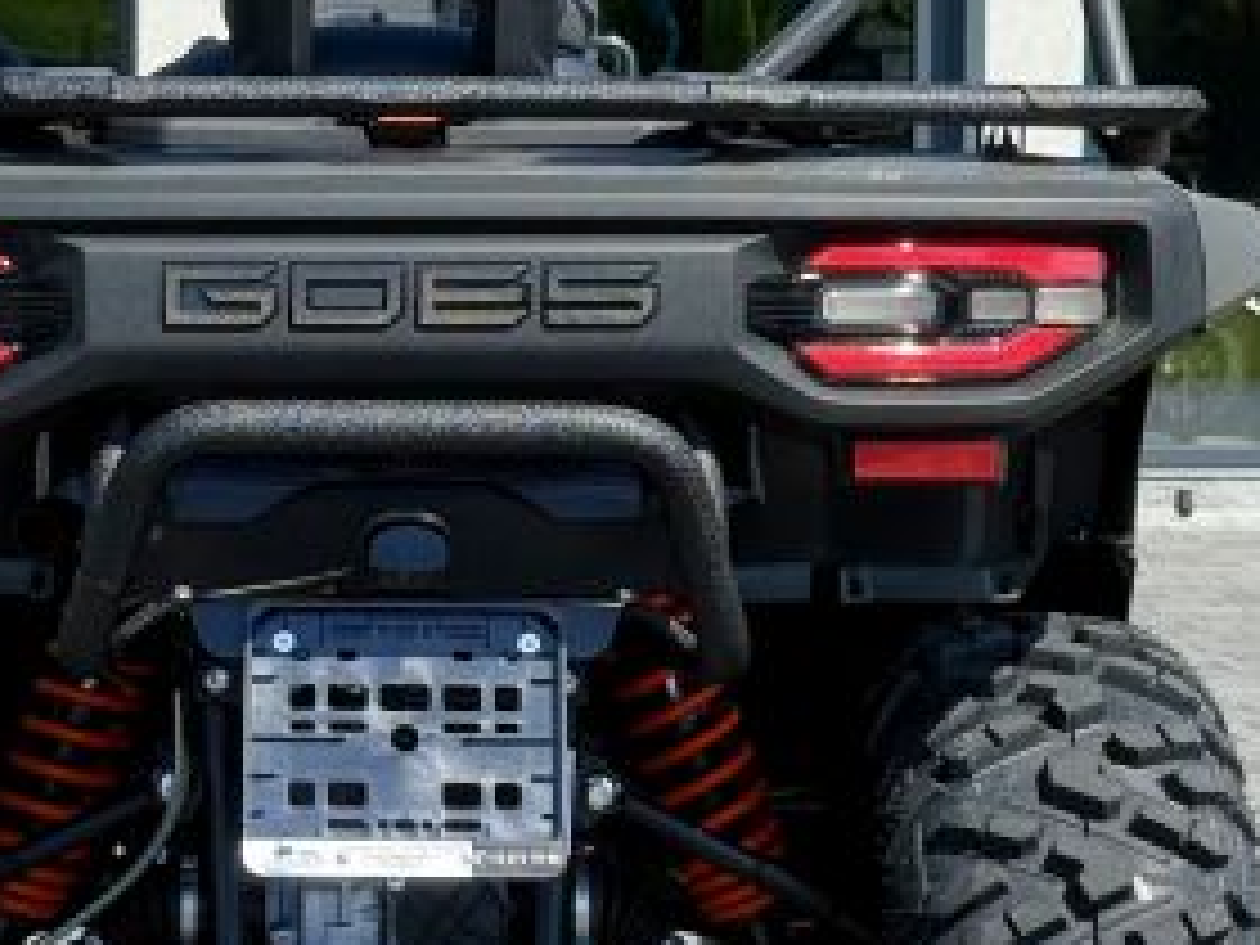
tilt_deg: -4.2
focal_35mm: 137
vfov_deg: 10.8
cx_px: 378
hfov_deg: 14.4
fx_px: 4987
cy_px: 414
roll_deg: -0.8
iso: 64
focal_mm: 6.76
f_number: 1.78
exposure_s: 1/2762
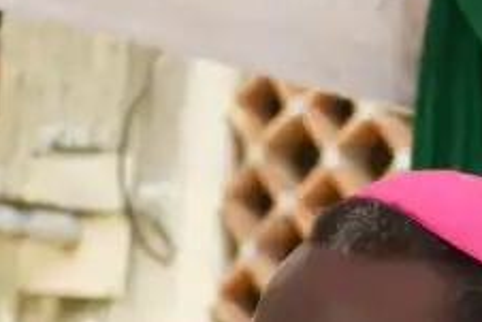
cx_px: 584
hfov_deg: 5.2
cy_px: 584
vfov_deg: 3.4
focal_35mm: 398
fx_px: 5332
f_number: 5.6
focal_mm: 60
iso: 100
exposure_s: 1/160
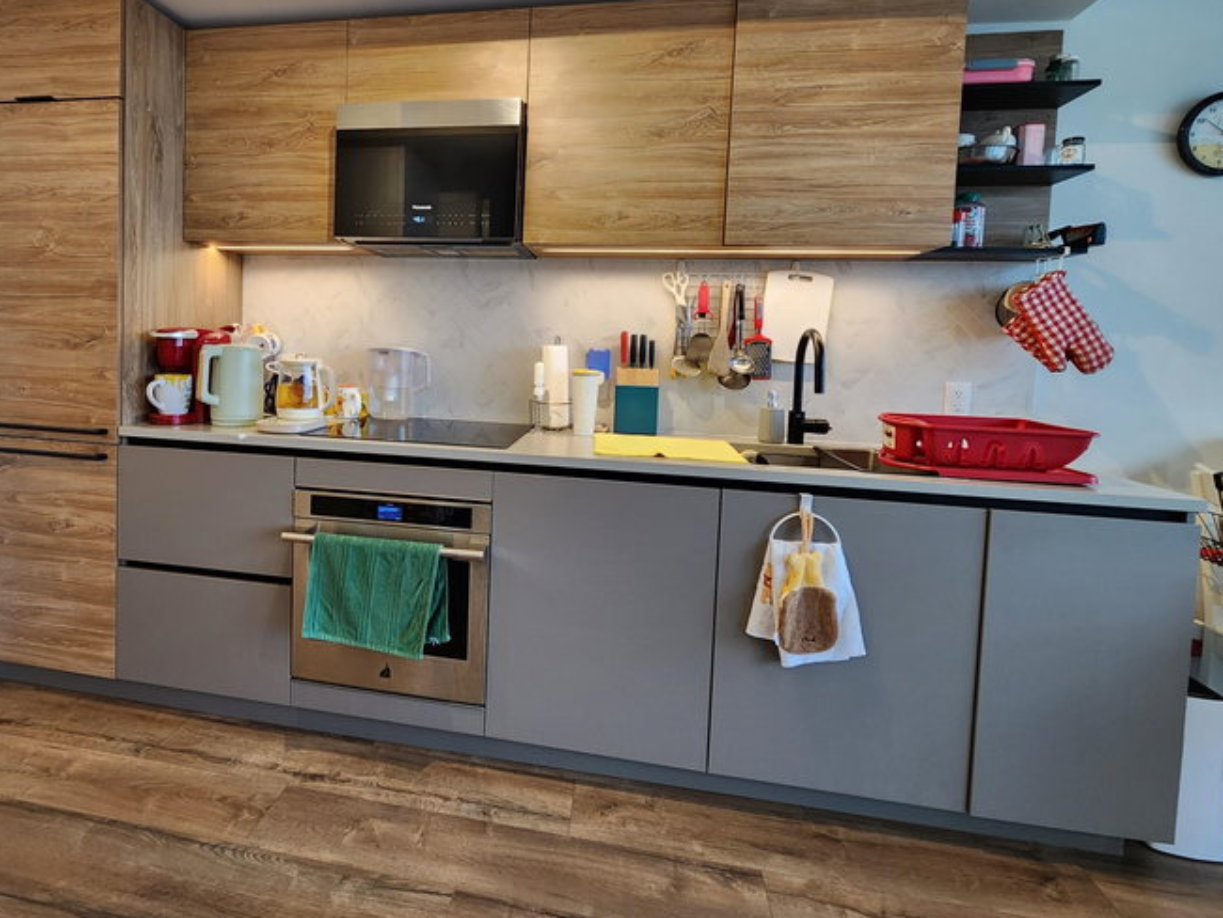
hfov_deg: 93.7
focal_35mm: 16
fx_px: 565
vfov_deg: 77.1
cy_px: 359
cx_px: 514
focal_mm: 2.2
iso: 250
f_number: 2.2
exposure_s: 1/60
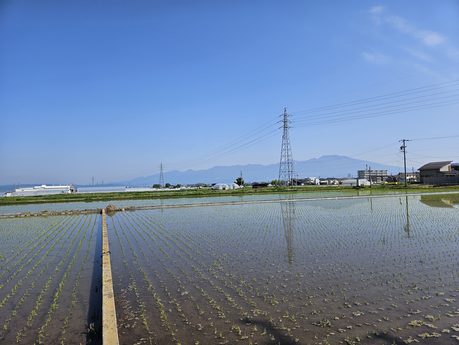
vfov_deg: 58.9
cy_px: 172
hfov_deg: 73.9
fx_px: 305
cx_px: 230
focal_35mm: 23
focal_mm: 5.4
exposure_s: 1/3009
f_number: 1.8
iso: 25
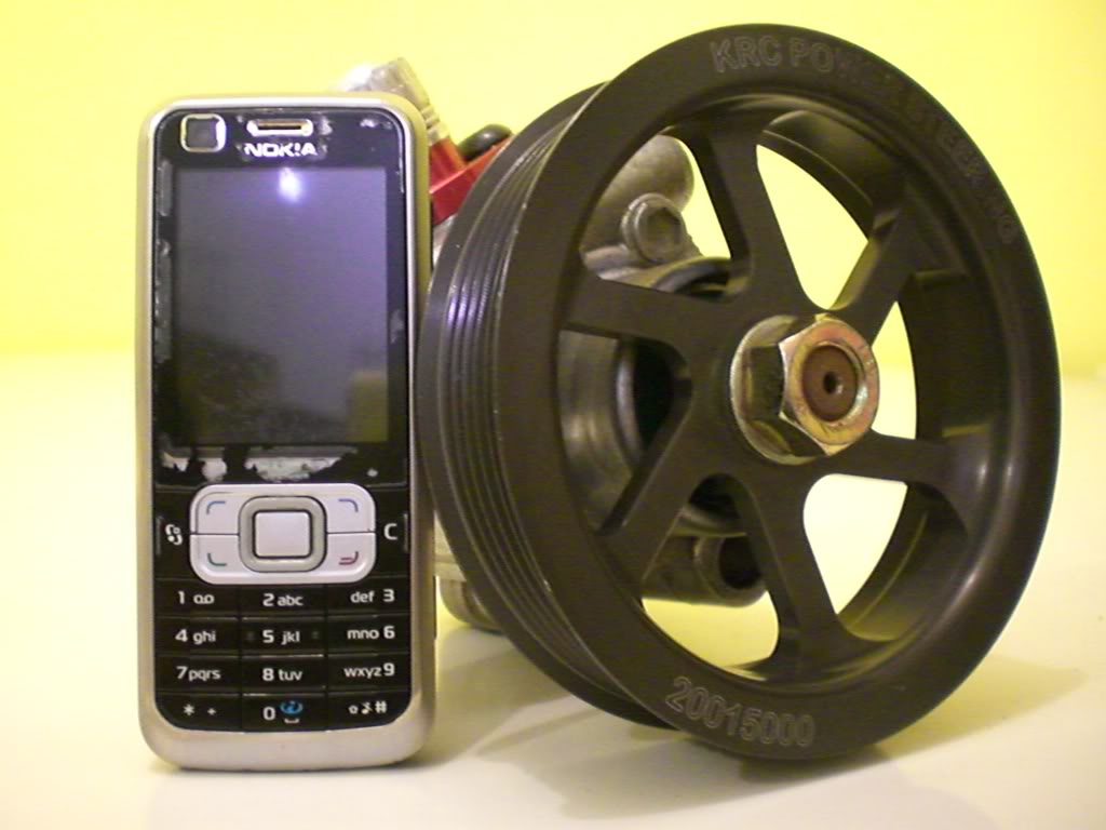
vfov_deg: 37.7
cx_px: 553
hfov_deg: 49.0
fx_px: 1214
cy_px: 415
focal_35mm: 38
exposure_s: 1/30
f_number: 3.1
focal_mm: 6.3
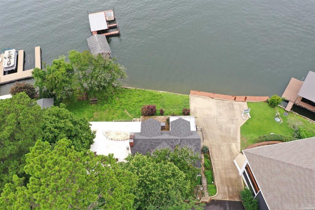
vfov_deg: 46.4
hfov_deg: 65.5
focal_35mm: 28
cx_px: 158
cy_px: 105
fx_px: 245
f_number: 4.5
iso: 100
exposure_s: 1/200
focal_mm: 10.26
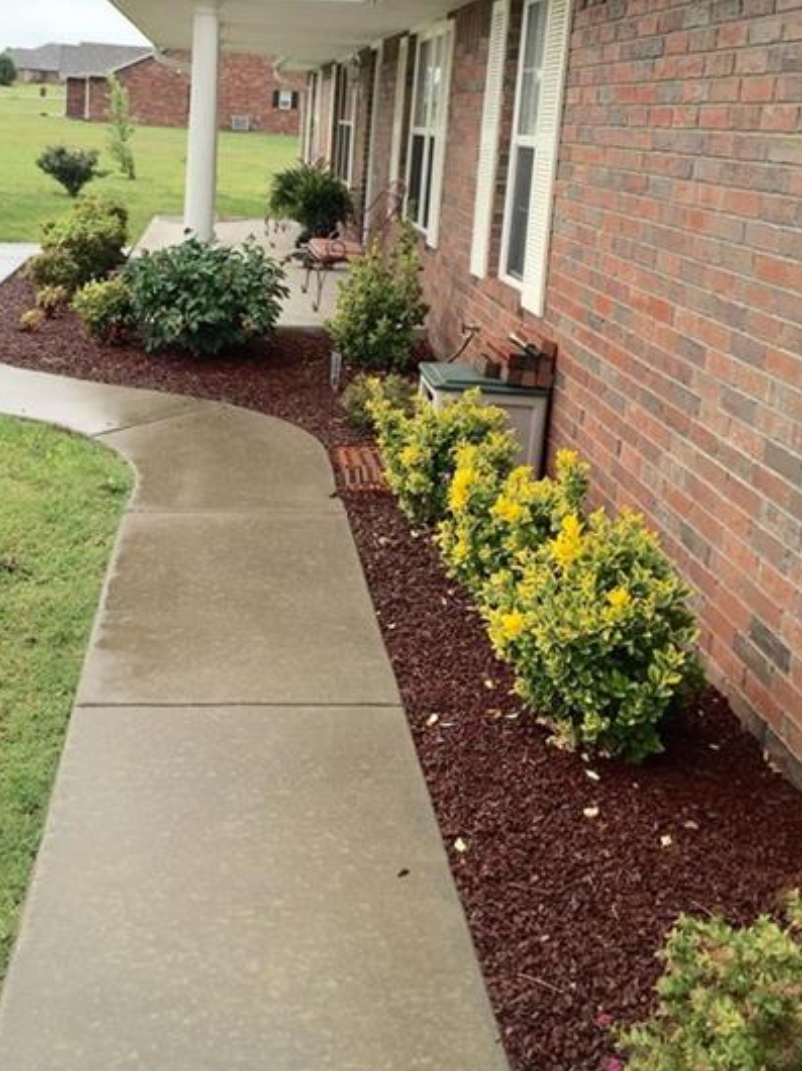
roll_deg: -3.0
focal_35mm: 42
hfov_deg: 34.2
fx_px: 1298
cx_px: 328
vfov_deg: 44.4
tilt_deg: -11.8
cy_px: 386
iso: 32
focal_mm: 4.15
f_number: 2.2
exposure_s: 1/403
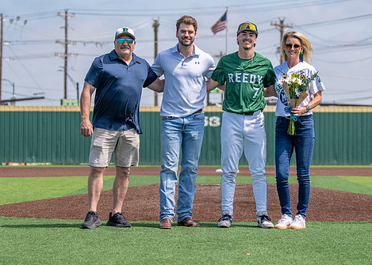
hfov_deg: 13.1
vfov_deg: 9.4
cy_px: 135
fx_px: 1616
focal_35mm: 153
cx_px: 241
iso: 100
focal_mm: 70
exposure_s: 1/1600
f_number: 2.8
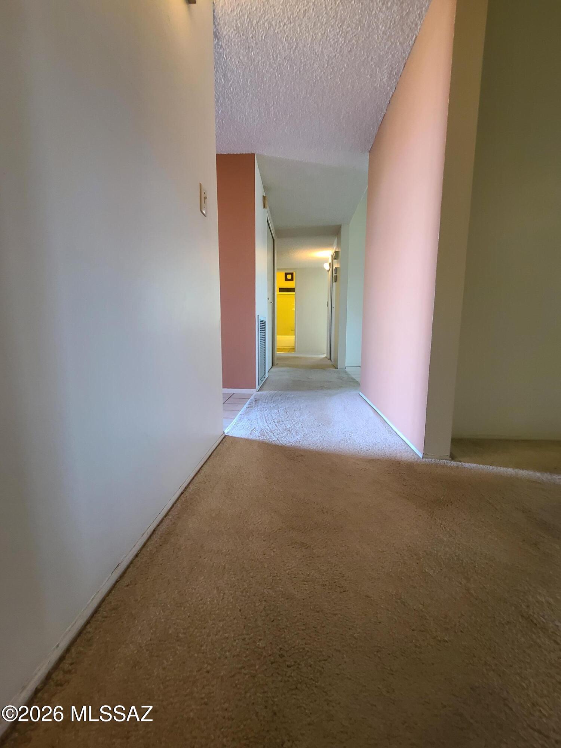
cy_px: 374
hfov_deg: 89.9
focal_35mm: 13
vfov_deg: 106.2
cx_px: 280
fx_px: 281
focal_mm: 2.2
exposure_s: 1/60
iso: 400
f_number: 2.2
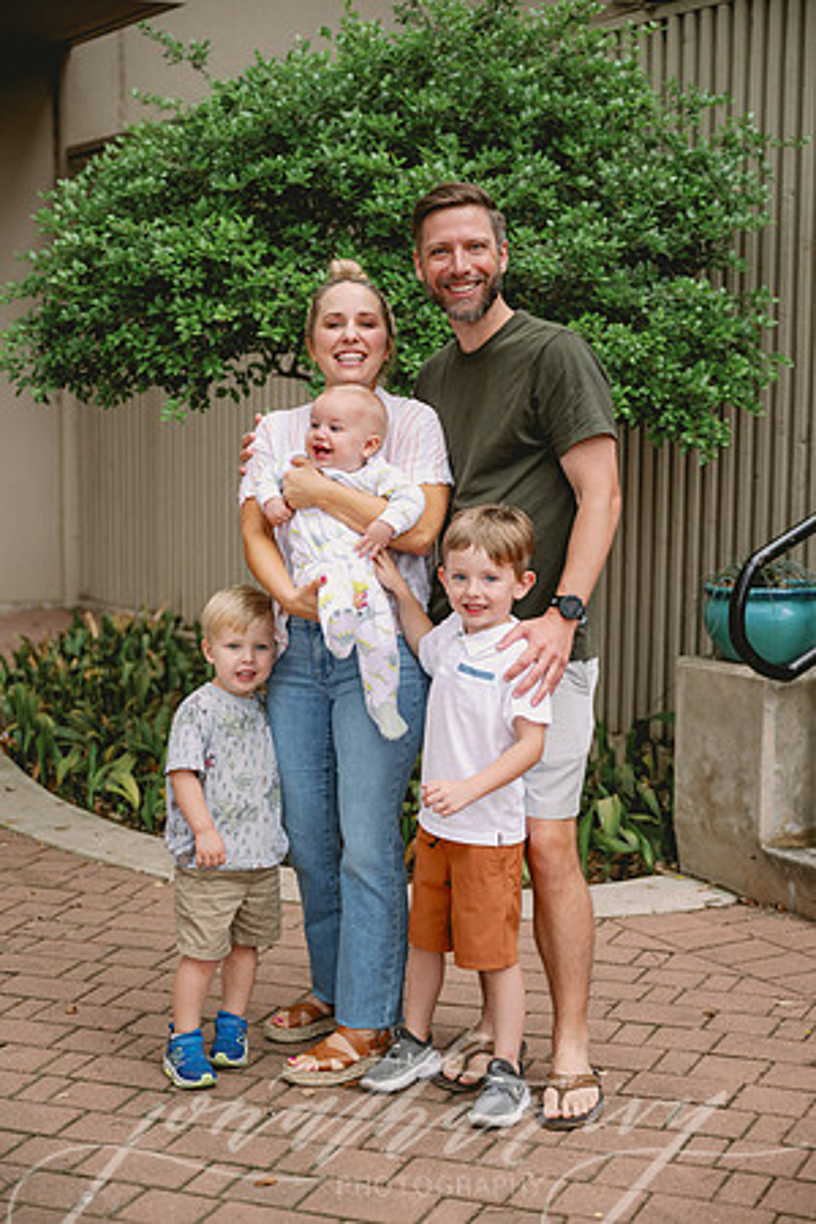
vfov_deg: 33.9
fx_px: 2006
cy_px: 612
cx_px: 408
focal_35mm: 59
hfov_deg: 23.0
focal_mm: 59
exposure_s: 1/250
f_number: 2.8
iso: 320
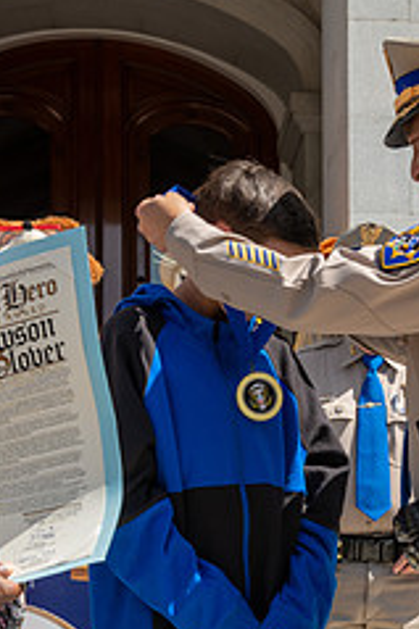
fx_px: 1713
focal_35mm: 98
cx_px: 345
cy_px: 558
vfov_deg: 20.4
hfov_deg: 13.9
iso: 100
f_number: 8
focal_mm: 52
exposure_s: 1/160
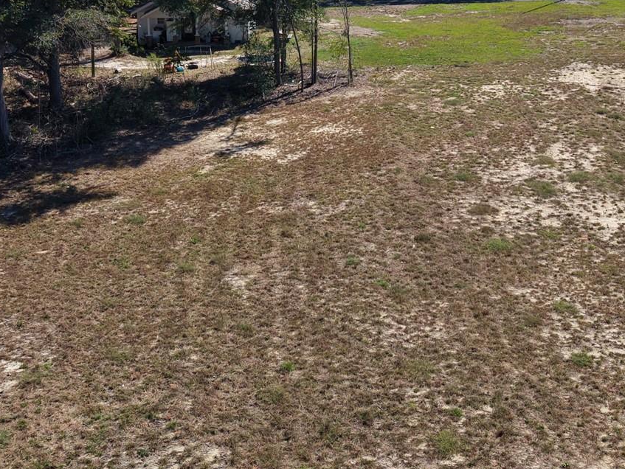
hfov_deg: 33.2
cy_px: 41
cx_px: 348
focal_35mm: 58
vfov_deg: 24.5
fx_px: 1048
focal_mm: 8.67
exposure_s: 1/1000
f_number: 1.8
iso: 330
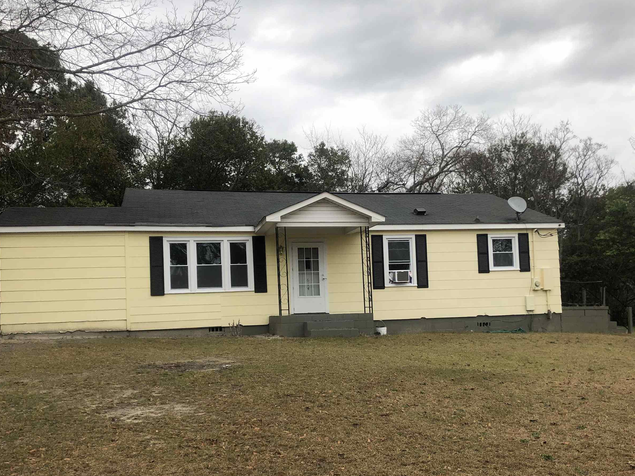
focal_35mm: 36
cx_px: 321
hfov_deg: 51.4
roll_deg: +1.9
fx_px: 660
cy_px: 288
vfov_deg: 39.5
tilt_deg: +2.4
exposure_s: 1/286
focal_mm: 3.99
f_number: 1.8
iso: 20
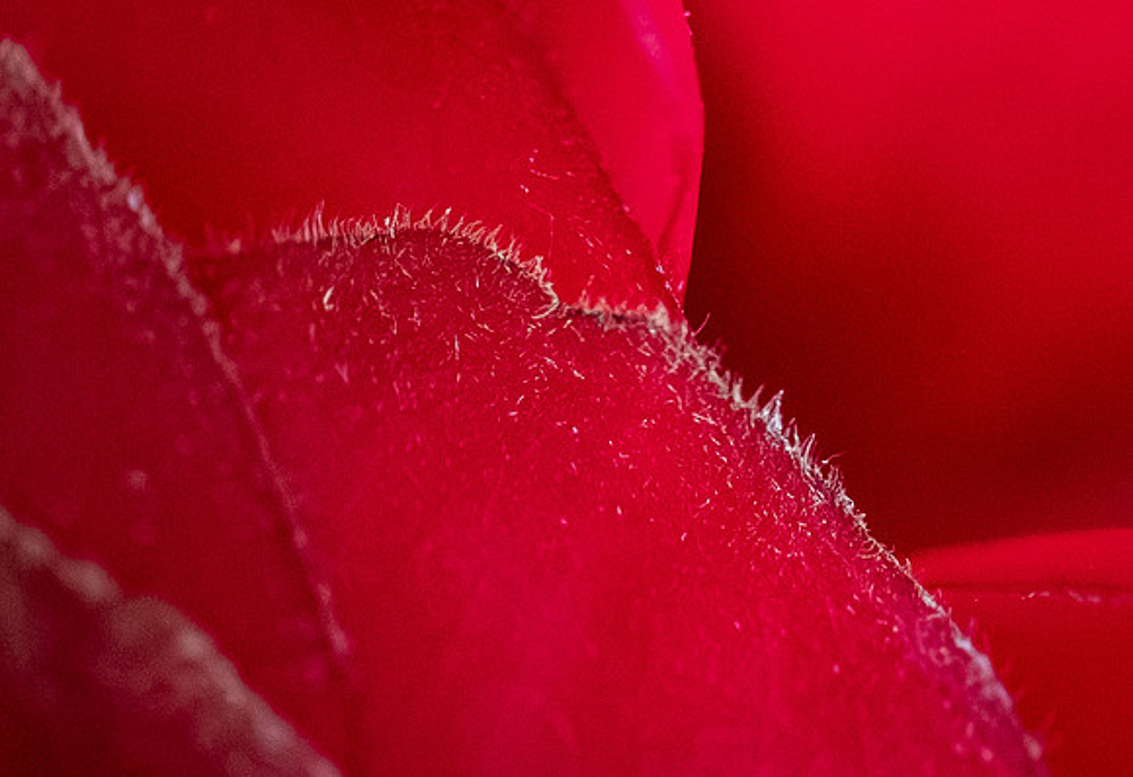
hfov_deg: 8.9
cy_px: 564
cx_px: 1983
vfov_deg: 6.4
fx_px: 6970
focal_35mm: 219
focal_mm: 60
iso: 4000
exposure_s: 1/200
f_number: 5.6
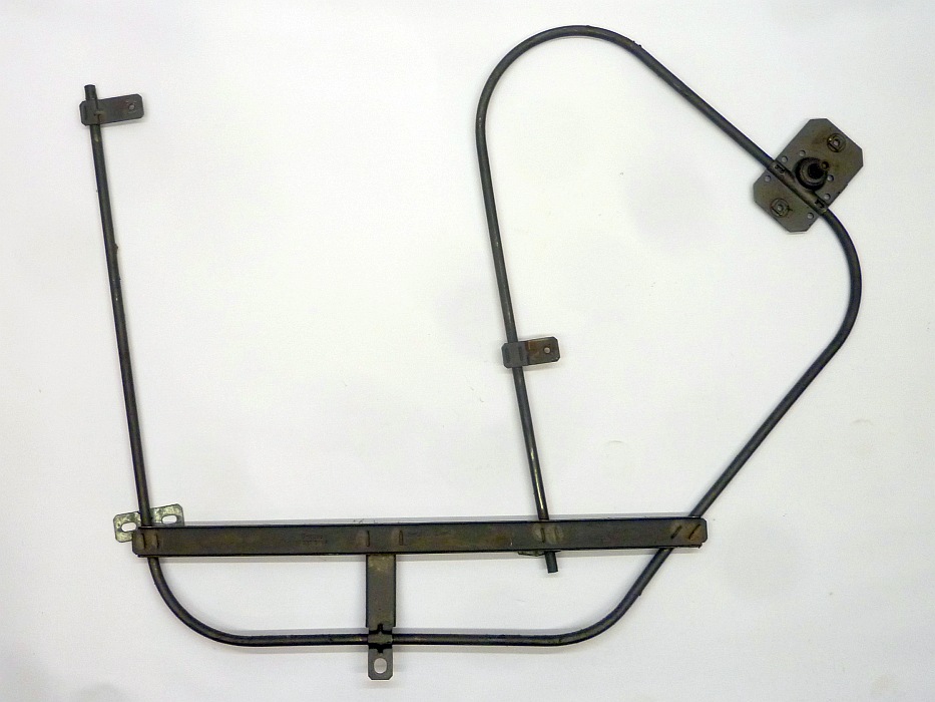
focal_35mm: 32
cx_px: 468
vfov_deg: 44.2
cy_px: 351
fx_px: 864
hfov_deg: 56.8
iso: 200
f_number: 3.5
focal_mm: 5.3
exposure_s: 1/30
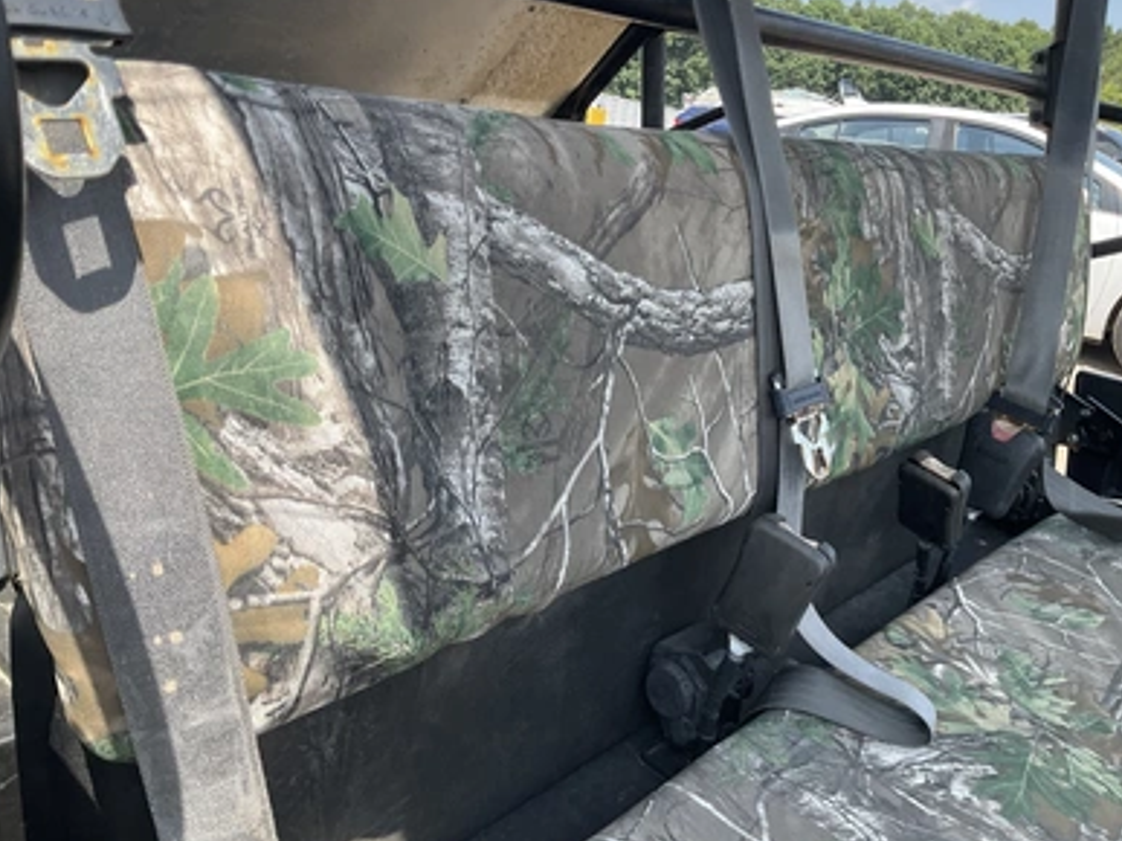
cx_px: 557
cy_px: 415
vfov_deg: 46.8
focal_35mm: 30
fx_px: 972
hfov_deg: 60.0
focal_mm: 3
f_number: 1.8
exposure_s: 1/500
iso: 25
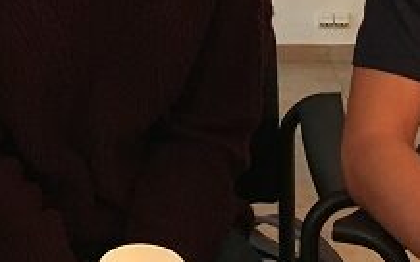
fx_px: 1293
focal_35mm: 113
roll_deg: -0.4
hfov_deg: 18.4
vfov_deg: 11.3
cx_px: 181
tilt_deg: -3.7
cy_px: -79
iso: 200
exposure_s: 1/17
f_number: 2.2
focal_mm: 4.15
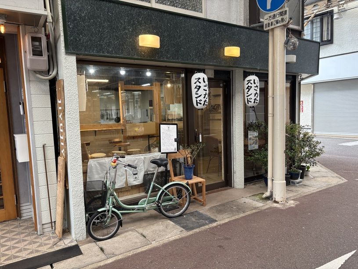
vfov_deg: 53.1
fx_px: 269
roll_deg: +2.4
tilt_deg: -2.8
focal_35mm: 26
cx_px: 179
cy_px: 134
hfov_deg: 67.3
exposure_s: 1/121
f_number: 1.6
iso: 100
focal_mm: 5.96
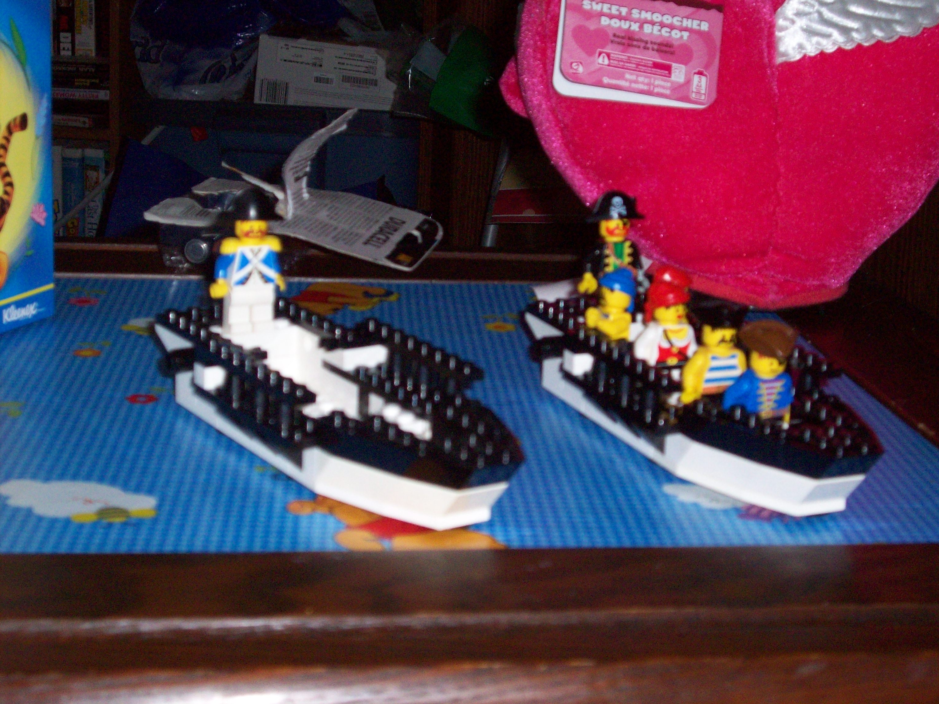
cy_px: 352
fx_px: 1736
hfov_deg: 30.3
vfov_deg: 22.9
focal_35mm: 64
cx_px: 470
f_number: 3.8
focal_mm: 10.7
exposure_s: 1/90.6
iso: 200
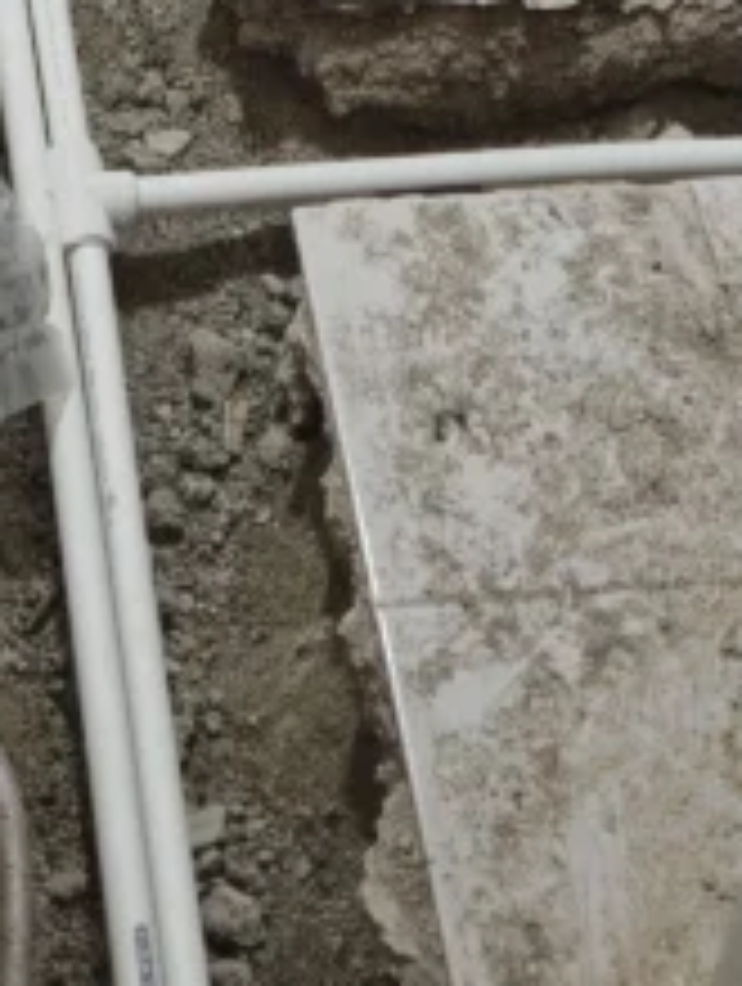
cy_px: -1090
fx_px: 3591
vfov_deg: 13.1
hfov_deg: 11.6
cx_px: -58
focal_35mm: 126
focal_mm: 6.67
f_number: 1.9
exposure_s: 1/50
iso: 500
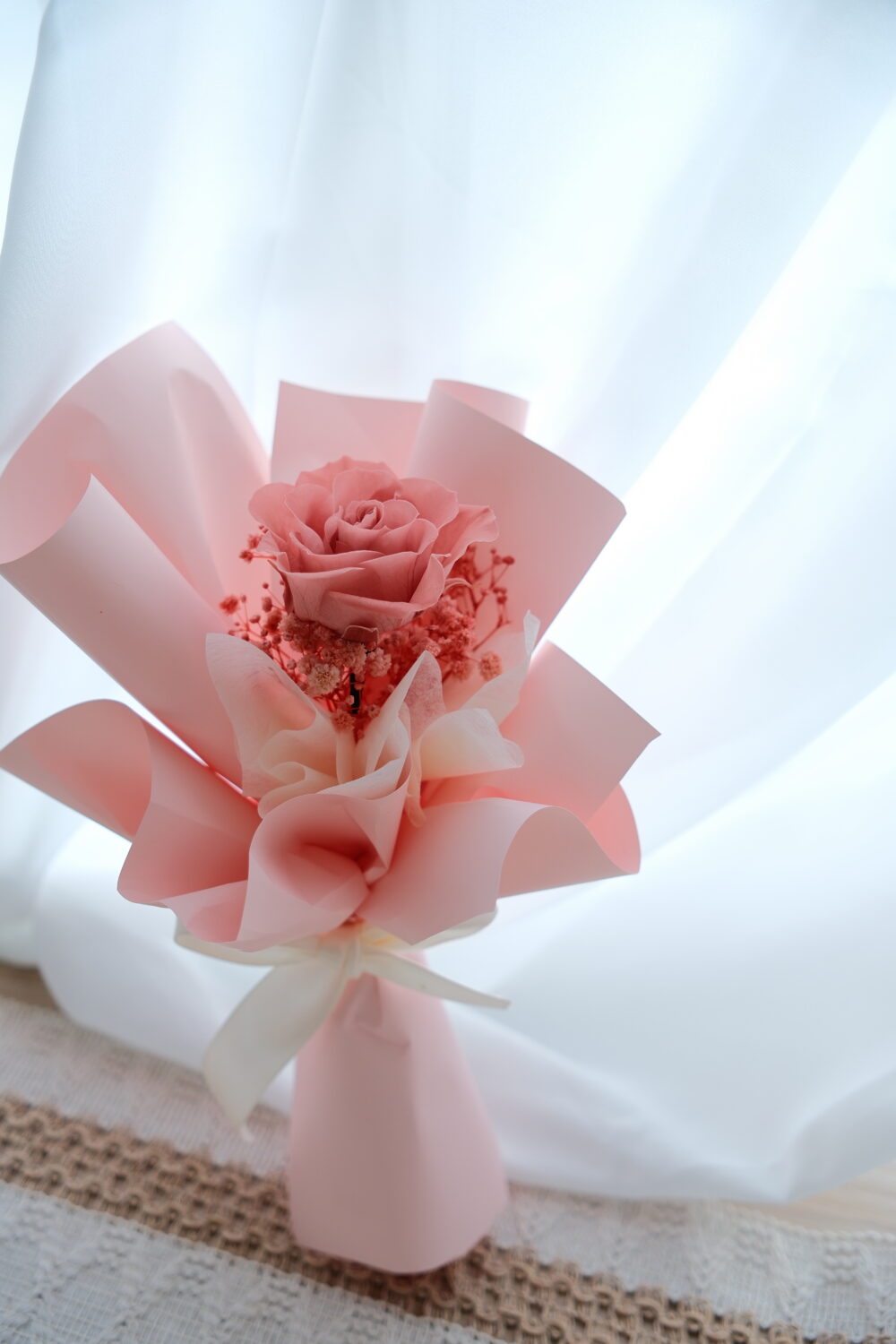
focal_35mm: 41
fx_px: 1531
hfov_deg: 32.6
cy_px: 672
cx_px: 448
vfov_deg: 47.4
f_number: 2.8
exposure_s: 1/200
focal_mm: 27.6
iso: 200
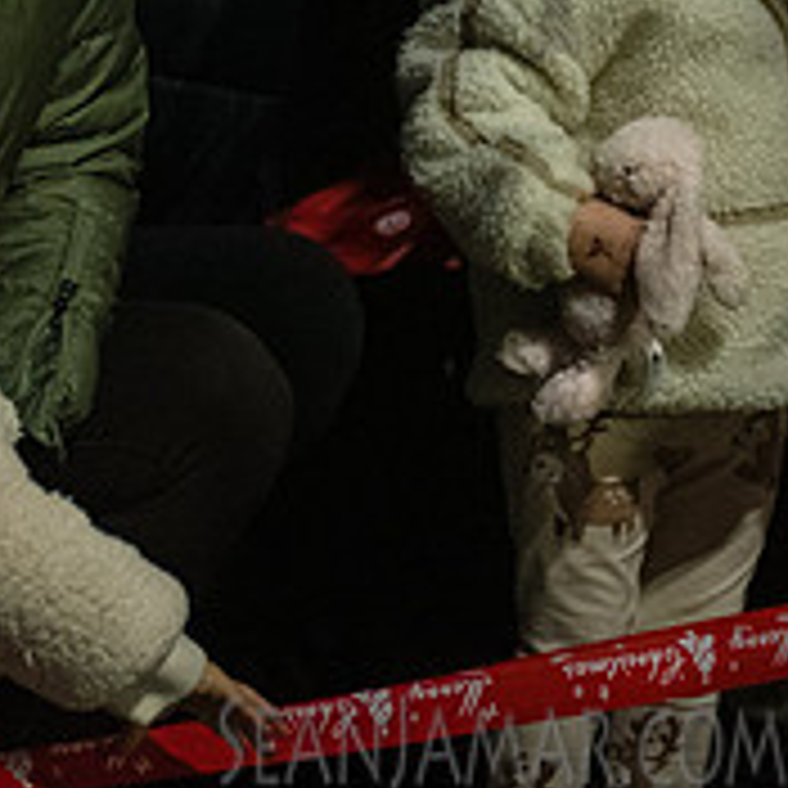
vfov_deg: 7.7
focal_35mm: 225
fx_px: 5795
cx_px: 554
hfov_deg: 7.8
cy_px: -20
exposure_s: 1/125
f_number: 3.2
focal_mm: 80
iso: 8000
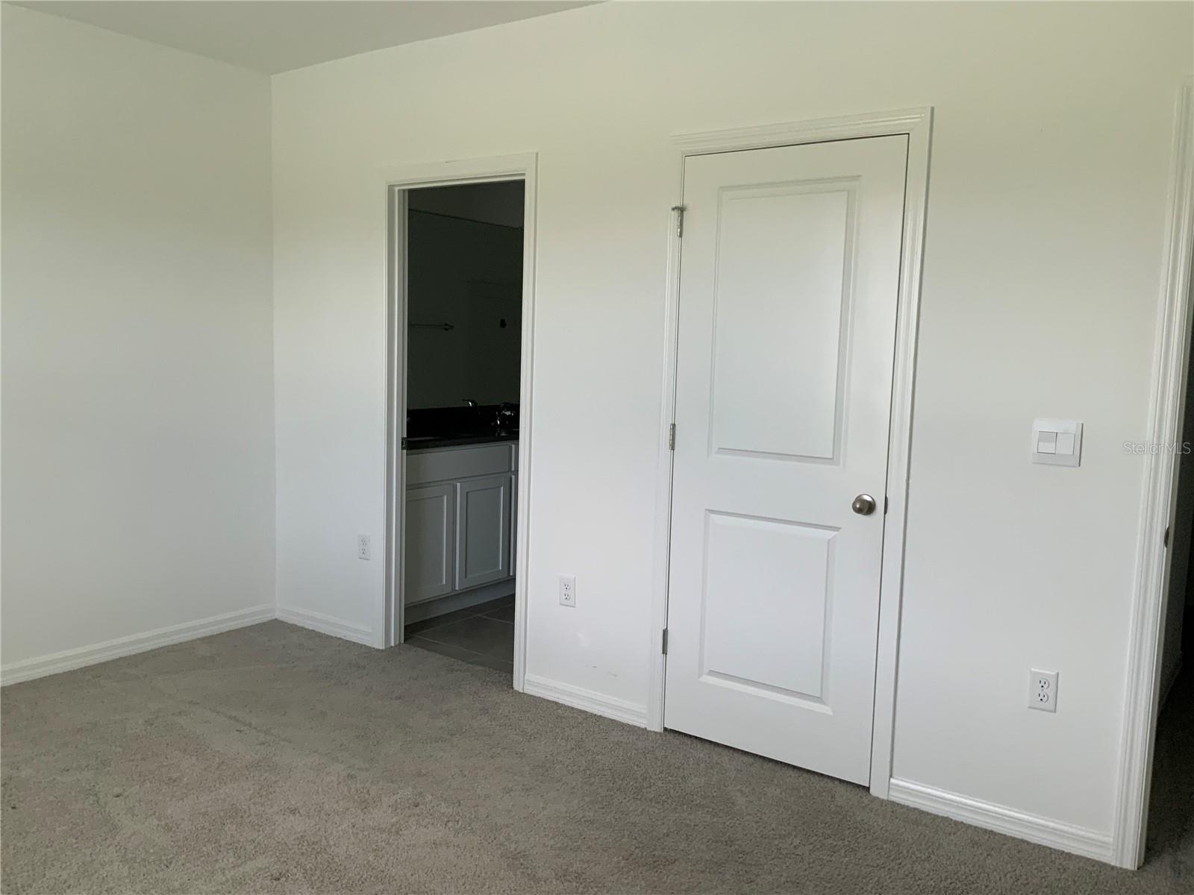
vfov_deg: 48.2
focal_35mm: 29
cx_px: 597
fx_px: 1000
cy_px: 448
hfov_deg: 61.7
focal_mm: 3
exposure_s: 1/122
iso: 50
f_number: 1.8
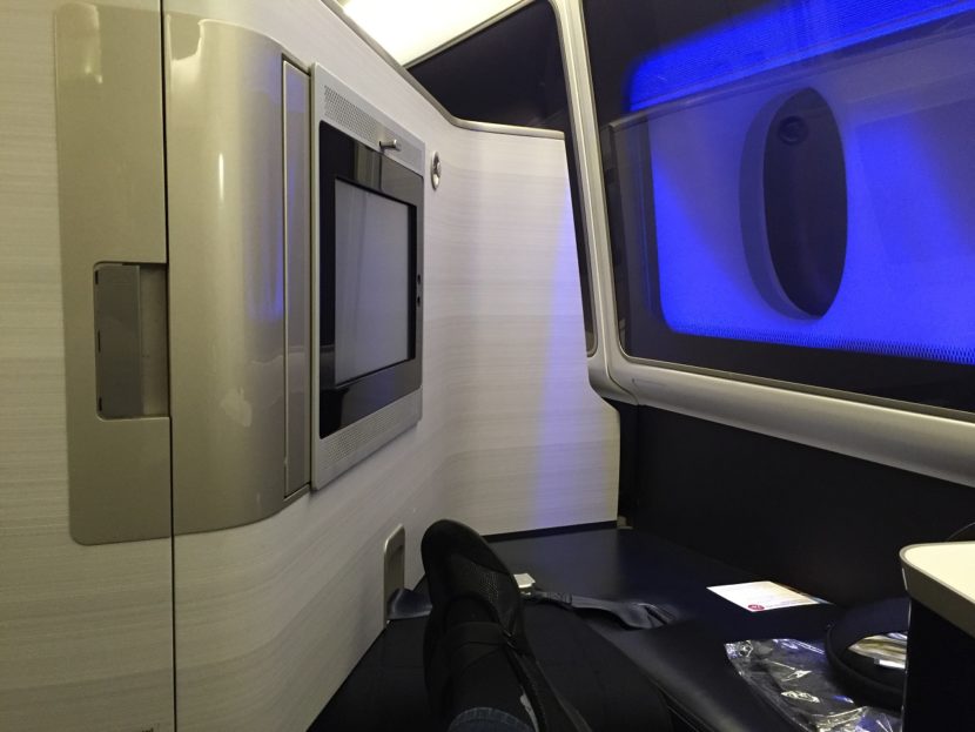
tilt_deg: -4.2
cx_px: 488
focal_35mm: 29
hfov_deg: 61.6
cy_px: 366
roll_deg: -2.6
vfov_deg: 48.3
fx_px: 817
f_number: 2.2
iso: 250
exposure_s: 1/17
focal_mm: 4.15
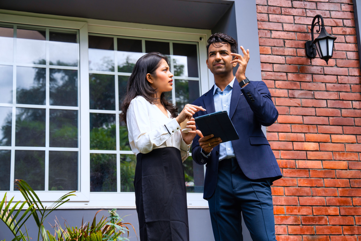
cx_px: 180
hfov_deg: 28.8
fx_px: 702
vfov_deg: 19.5
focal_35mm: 70
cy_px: 120
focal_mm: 70
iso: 100
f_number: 4.5
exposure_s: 1/250
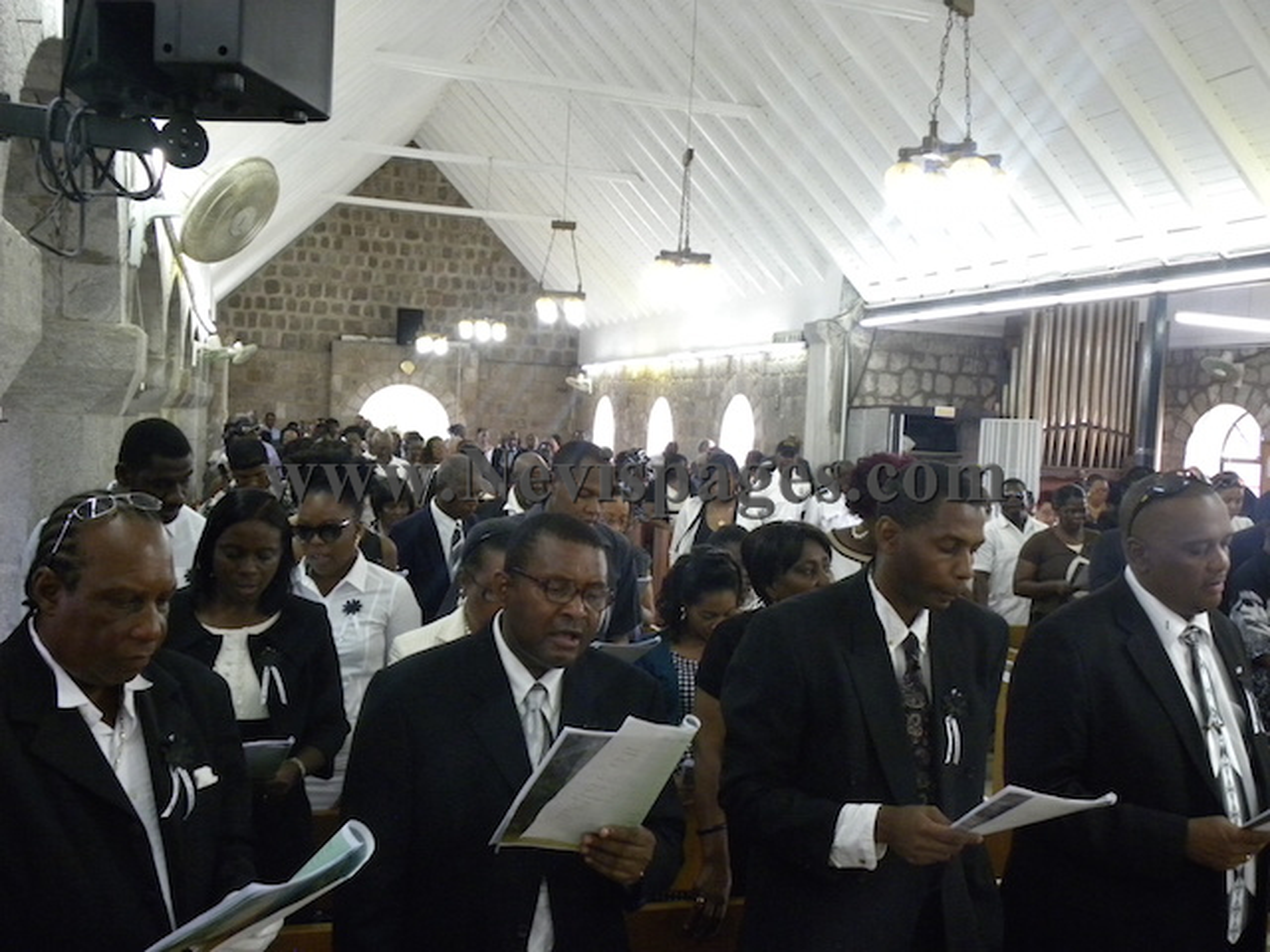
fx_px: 1357
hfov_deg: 50.1
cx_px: 635
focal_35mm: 37
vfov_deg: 38.7
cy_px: 476
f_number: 3.2
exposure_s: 1/43
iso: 400
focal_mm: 6.6
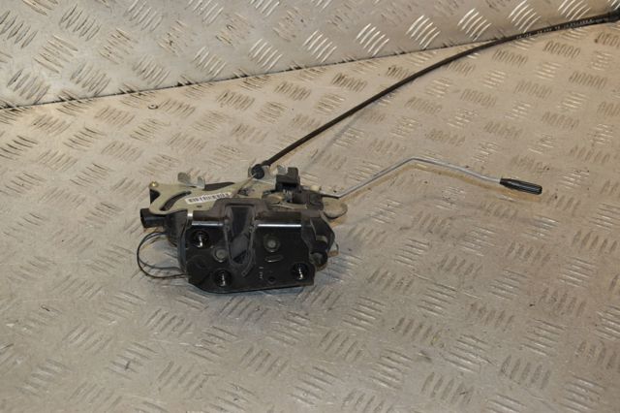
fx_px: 1033
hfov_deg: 33.4
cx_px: 310
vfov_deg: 22.6
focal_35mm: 60
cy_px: 206
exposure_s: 1/200
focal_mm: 40
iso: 800
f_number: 7.1
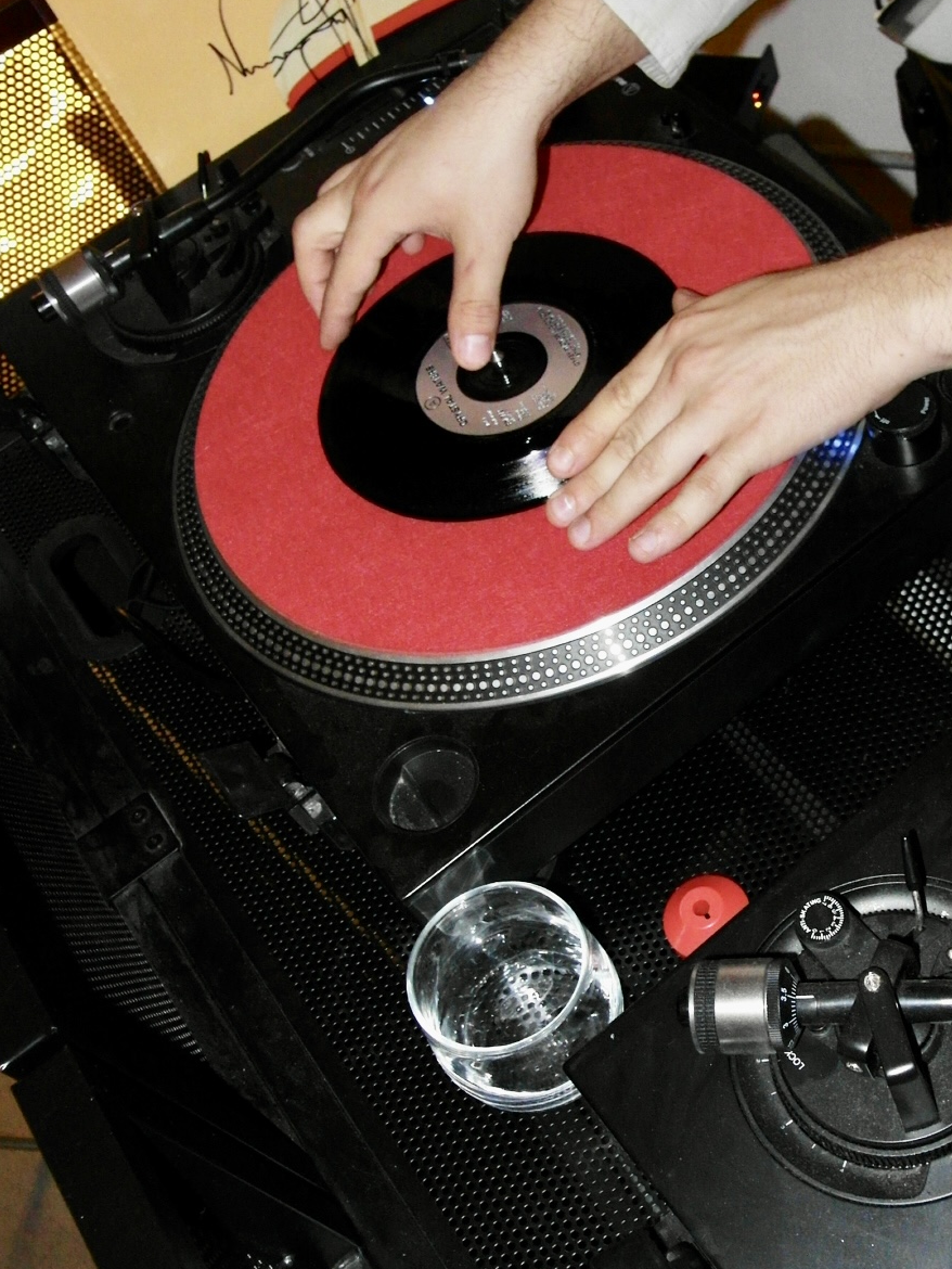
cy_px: 617
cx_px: 707
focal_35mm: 42
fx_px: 1540
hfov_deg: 33.7
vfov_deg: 44.8
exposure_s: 1/30
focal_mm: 5.2
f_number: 2.5
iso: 400
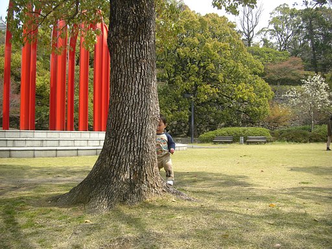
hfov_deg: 49.0
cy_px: 124
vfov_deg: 37.7
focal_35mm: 38
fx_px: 364
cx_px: 166
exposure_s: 1/320
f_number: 3.4
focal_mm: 6.3
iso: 50
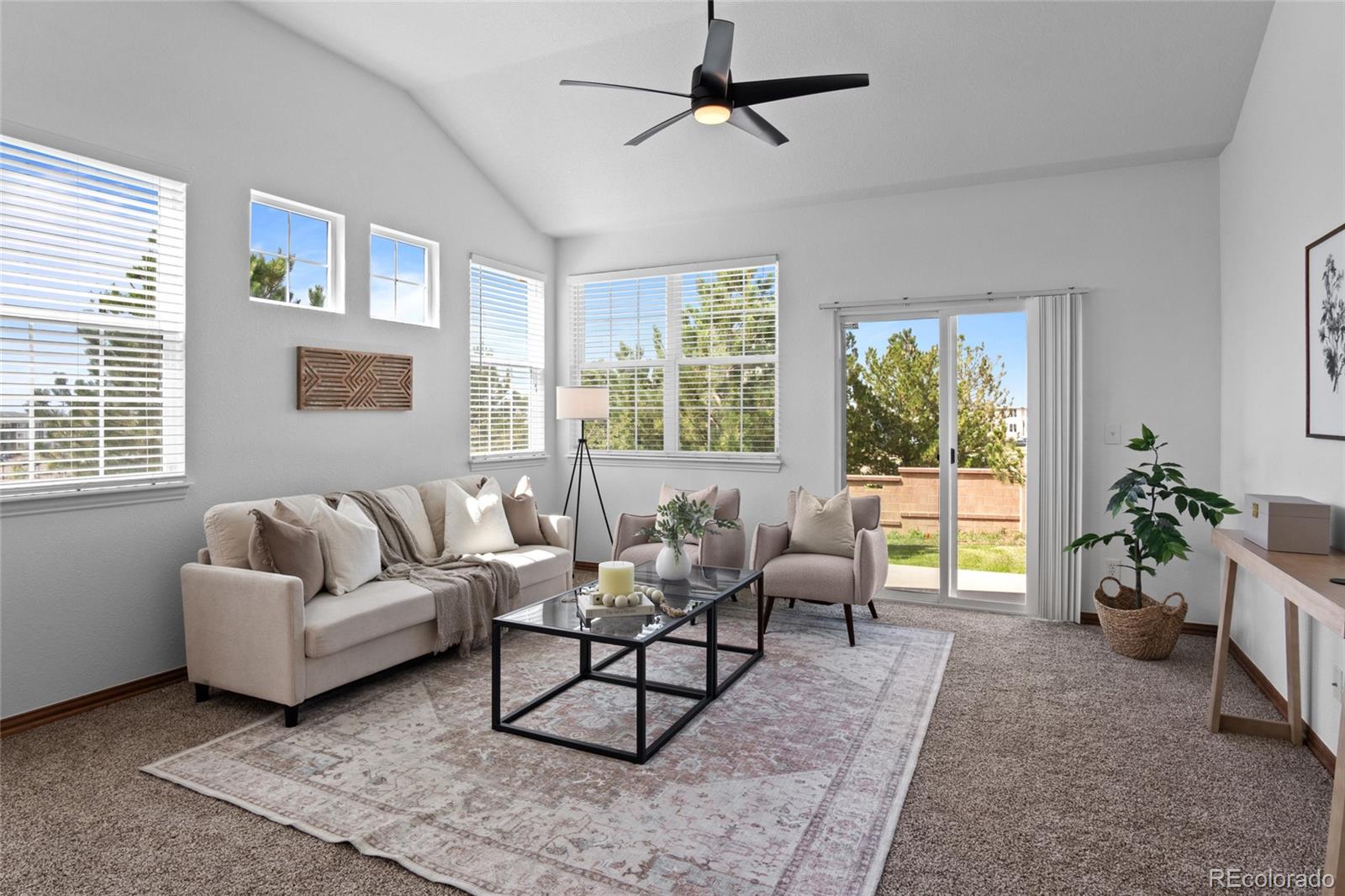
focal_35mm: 18
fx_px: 672
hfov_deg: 90.0
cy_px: 448
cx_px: 672
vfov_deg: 67.4
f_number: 9.5
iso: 200
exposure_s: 1/20
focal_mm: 12
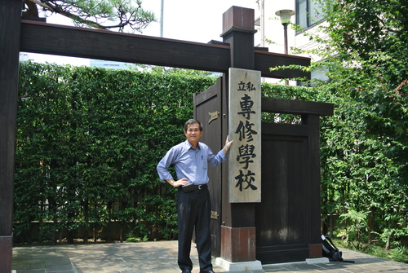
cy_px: 136
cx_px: 204
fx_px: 420
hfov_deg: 51.8
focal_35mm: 37
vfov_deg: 36.1
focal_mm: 14
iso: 100
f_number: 4
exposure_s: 1/320
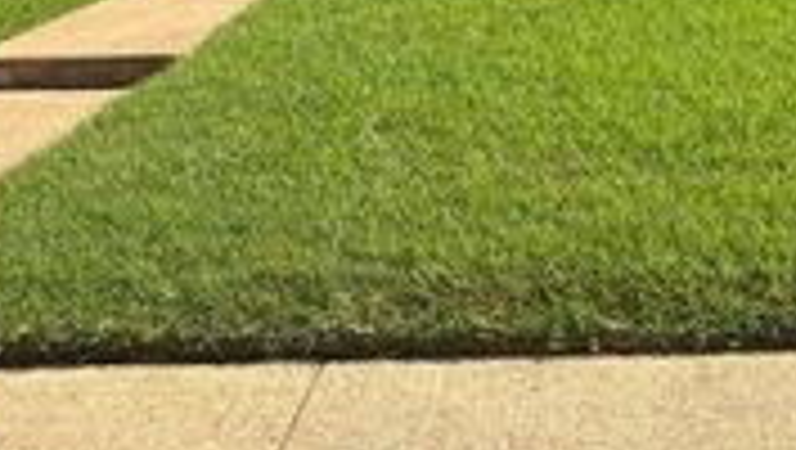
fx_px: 1690
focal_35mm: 80
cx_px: 697
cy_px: -160
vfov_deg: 14.4
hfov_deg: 25.8
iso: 50
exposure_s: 1/2451
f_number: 1.6
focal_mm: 5.96
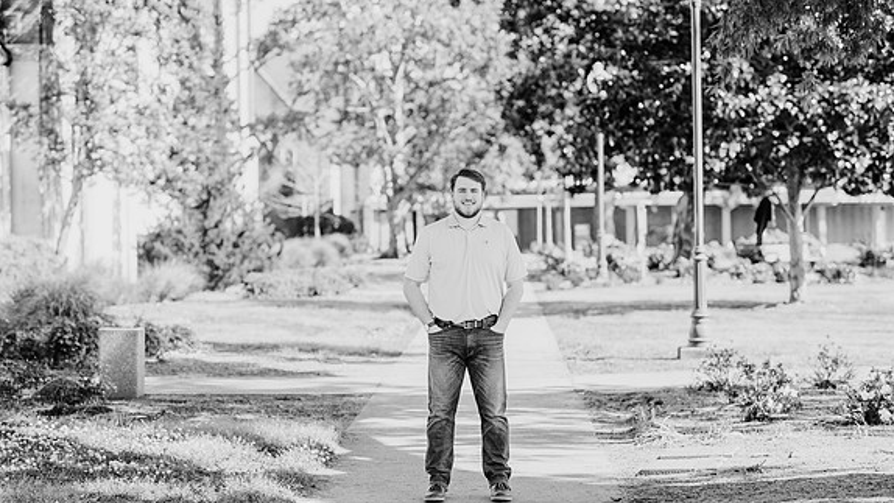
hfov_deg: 23.7
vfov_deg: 13.4
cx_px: 450
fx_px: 2134
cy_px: 278
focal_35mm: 90
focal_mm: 85
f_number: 2.8
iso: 100
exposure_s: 1/800
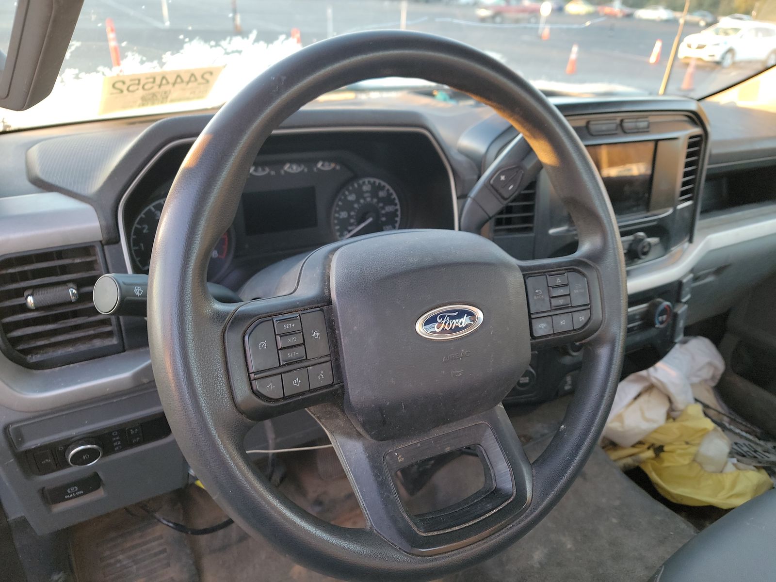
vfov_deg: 56.8
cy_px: 291
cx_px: 388
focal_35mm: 24
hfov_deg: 71.6
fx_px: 538
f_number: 1.8
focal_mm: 6.7
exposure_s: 1/59
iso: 281
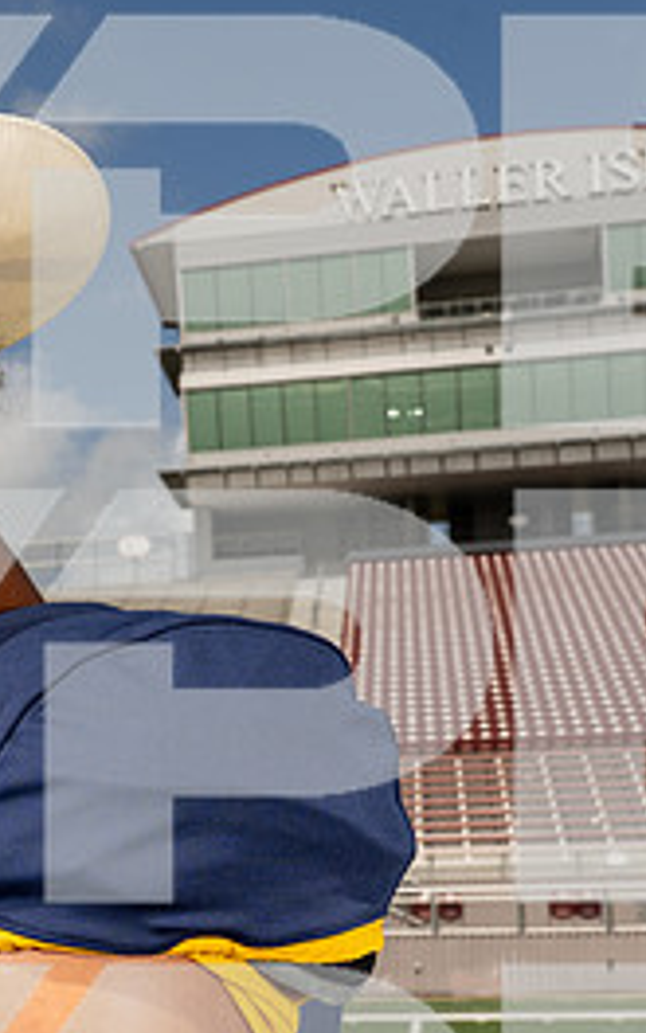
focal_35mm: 65
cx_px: -31
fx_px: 1831
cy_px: 698
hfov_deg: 19.3
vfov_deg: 31.3
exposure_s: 1/250
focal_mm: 29
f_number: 11
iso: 100
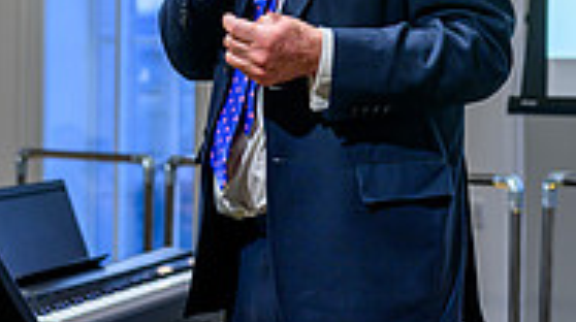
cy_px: -51
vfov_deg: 8.1
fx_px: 2257
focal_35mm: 148
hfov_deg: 14.1
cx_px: 694
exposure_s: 1/100
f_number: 2.8
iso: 200
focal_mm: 45
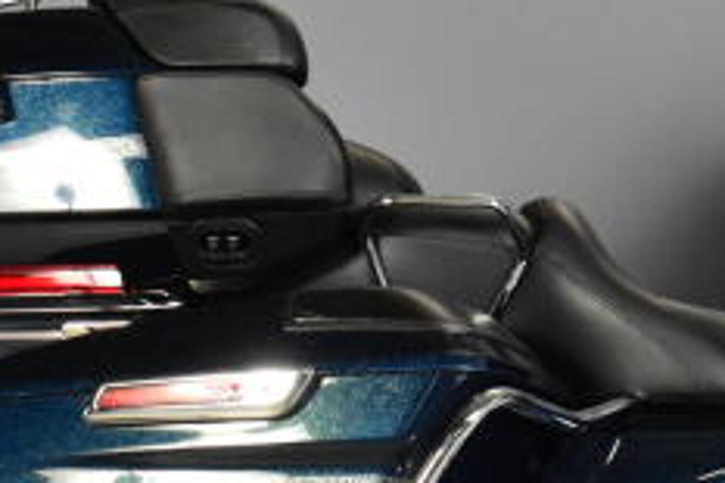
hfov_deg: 13.8
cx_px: 915
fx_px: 2898
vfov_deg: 9.5
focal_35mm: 144
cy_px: 223
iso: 3200
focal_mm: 28
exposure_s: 1/125
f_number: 7.1
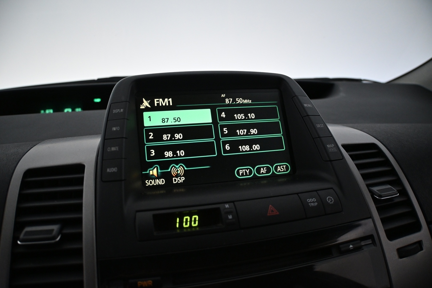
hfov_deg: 43.0
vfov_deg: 29.4
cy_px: 144
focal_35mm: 46
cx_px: 216
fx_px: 549
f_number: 4.8
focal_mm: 30.5
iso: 1400
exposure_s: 1/125
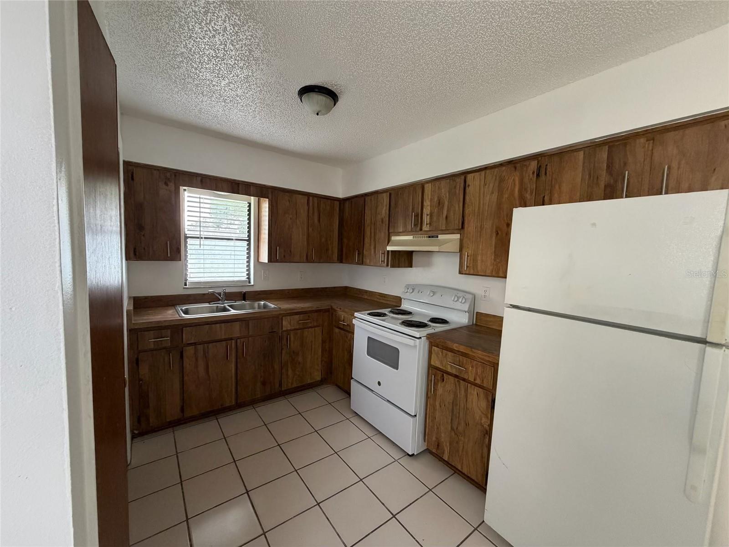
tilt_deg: -4.0
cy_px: 274
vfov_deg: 85.7
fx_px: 295
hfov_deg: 102.1
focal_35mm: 14
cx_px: 364
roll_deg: -2.4
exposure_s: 1/121
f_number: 2.2
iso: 320
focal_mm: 2.22
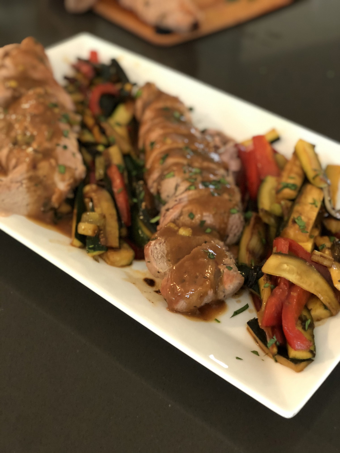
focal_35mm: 52
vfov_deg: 36.8
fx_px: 681
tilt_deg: -40.1
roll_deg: -2.6
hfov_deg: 28.0
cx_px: 170
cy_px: 226
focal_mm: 6
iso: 160
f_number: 2.4
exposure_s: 1/15
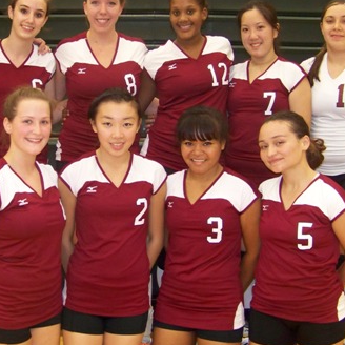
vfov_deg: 27.7
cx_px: 142
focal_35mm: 62
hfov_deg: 27.7
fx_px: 699
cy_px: 137
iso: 200
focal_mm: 5.85
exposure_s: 1/30
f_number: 2.8
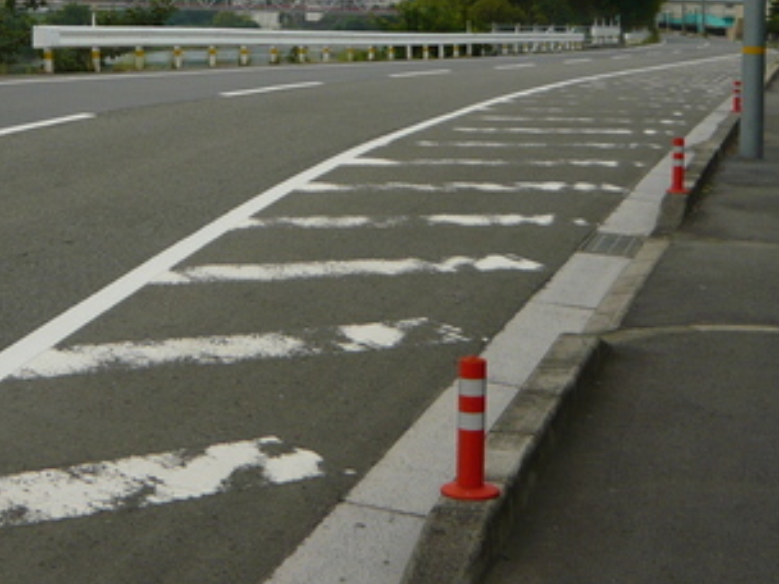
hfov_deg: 25.5
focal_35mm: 76
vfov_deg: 18.6
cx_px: 231
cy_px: -63
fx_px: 1710
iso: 100
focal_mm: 5.5
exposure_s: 1/640
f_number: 2.8
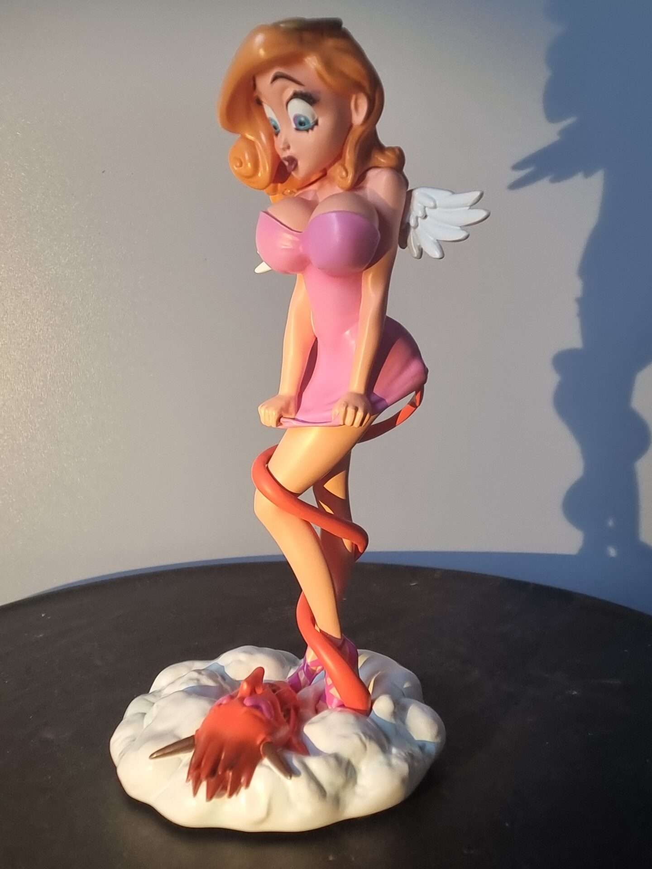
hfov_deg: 56.8
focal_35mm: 24
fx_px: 603
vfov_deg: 71.6
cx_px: 326
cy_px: 434
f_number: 1.8
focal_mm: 6.7
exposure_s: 1/100
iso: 160
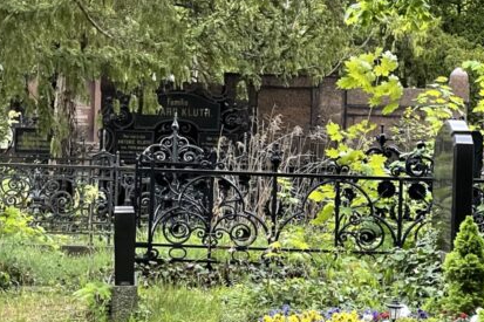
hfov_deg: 12.5
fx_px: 2217
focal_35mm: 165
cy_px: 104
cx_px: 192
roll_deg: -1.8
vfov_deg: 8.3
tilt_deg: +0.3
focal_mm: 7.5
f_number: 2.2
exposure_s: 1/121
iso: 160
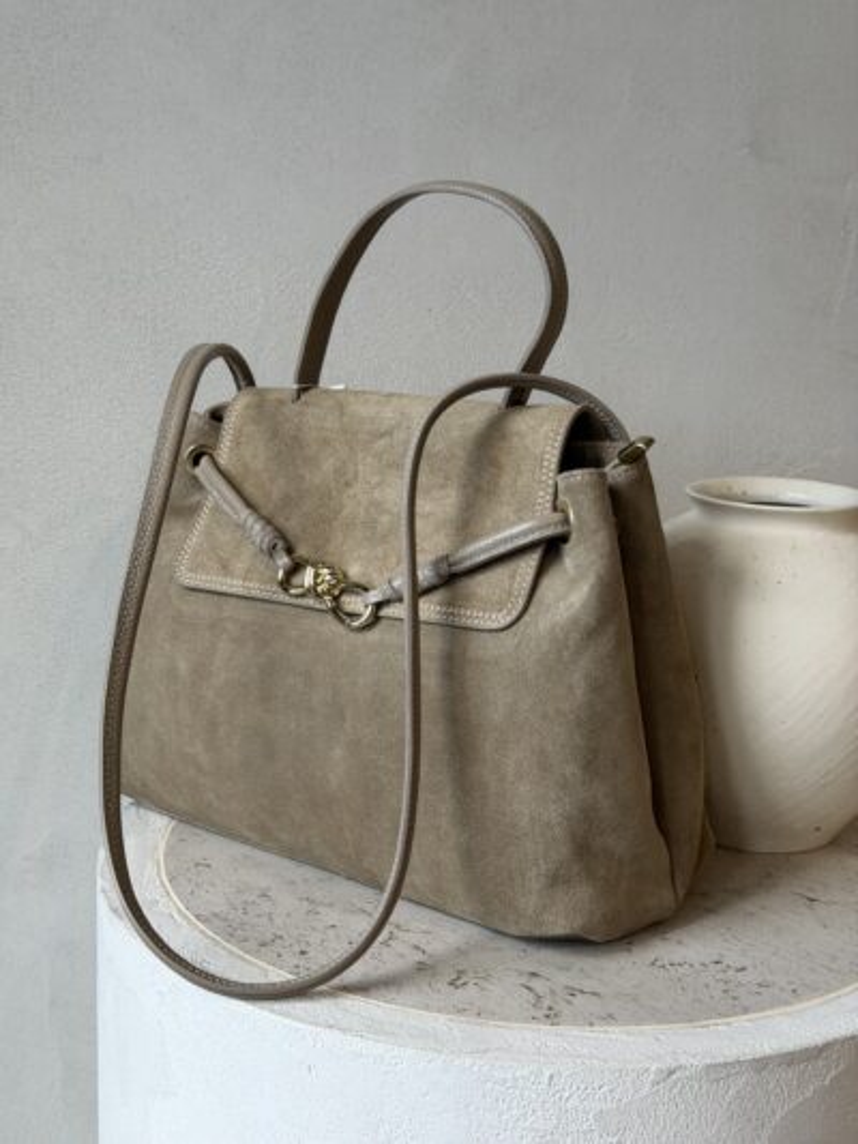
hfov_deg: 30.3
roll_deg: -0.7
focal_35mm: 48
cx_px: 429
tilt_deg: -12.8
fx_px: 1586
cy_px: 572
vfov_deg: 39.6
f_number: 1.78
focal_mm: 6.76
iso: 64
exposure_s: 1/636
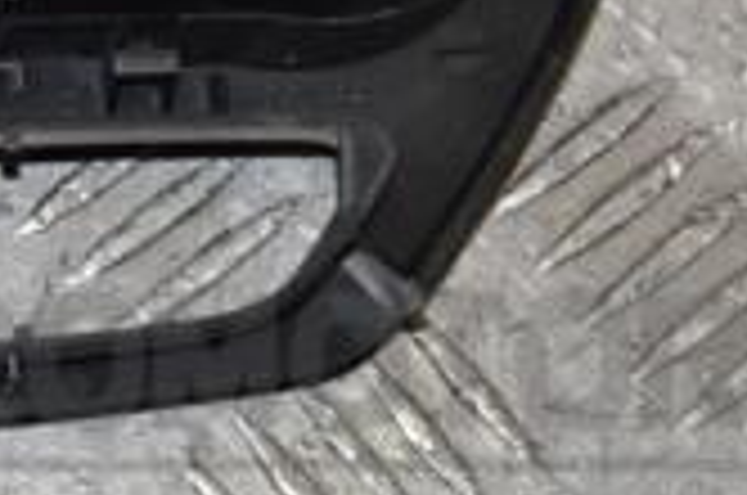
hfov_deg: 7.7
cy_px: -238
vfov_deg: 5.2
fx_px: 5405
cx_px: -400
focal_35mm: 261
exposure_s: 1/200
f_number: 10
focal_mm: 48
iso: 800
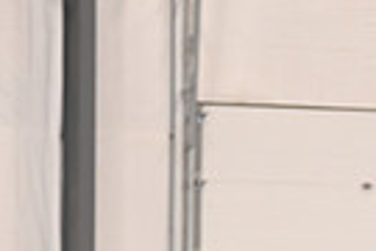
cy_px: 506
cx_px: 426
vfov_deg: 1.6
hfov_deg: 2.4
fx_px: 8950
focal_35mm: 857
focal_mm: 200
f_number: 3.2
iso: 1600
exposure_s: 1/250
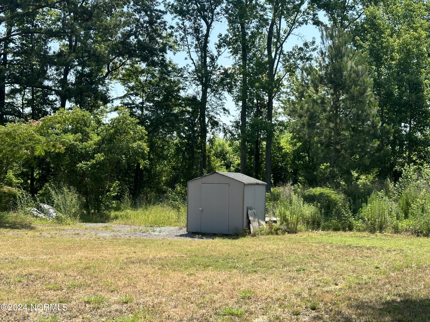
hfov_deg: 39.7
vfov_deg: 30.3
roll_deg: -0.8
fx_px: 596
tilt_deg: +2.7
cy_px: 161
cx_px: 215
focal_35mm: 48
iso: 64
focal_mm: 6.86
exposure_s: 1/2203
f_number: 1.78
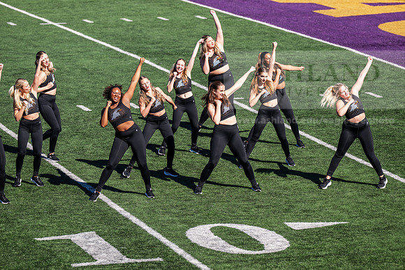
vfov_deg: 6.9
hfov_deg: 10.3
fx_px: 2250
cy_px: 135
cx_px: 202
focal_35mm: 200
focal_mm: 200
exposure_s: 1/1000
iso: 160
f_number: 4.5
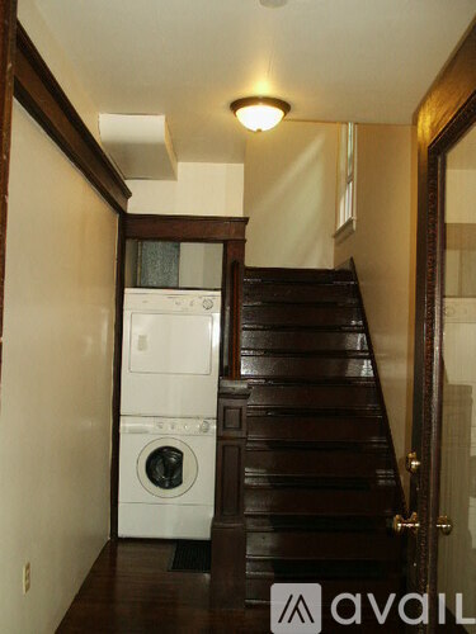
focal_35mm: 35
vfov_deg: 52.6
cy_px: 317
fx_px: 642
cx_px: 238
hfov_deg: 40.7
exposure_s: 1/45
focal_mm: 7.18
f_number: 3
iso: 200
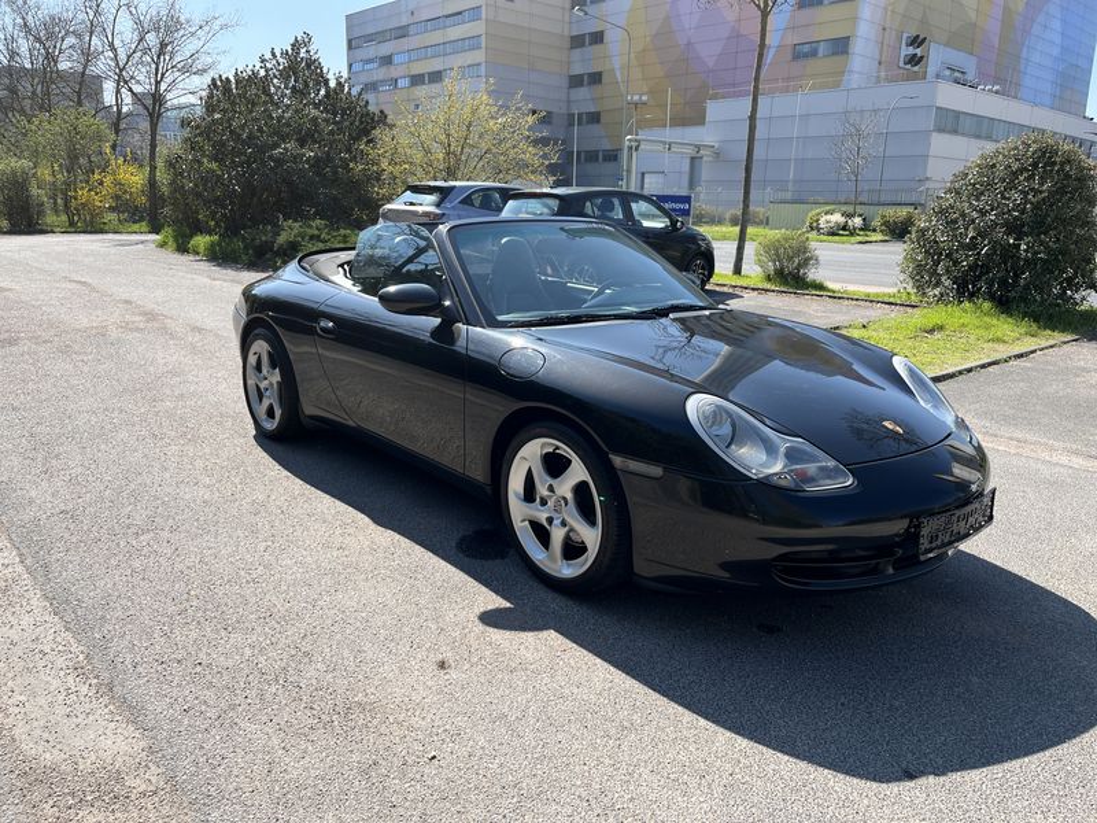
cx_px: 548
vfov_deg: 53.1
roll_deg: -1.8
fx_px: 824
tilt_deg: -14.3
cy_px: 412
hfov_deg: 67.3
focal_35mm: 26
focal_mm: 5.1
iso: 50
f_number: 1.6
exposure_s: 1/1890
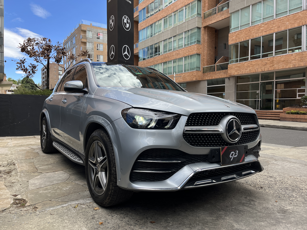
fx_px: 231
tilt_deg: -2.3
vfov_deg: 53.1
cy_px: 115
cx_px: 154
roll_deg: +0.0
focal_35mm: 26
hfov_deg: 67.3
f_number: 1.6
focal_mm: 5.1
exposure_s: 1/1056
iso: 50
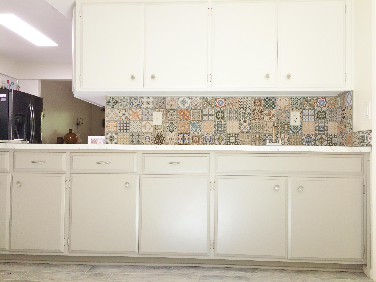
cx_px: 188
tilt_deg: +0.1
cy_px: 141
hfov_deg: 61.7
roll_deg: -1.2
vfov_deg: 48.2
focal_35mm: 29
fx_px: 315
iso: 50
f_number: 2.2
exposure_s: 1/60
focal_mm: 4.15
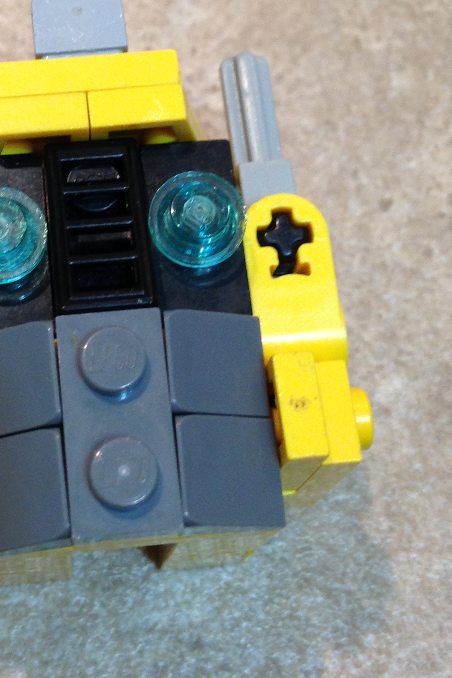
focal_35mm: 67
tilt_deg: -68.7
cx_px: 123
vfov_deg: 29.6
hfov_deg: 20.2
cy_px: 166
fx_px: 1261
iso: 100
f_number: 2.4
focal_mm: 4.12
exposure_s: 1/20
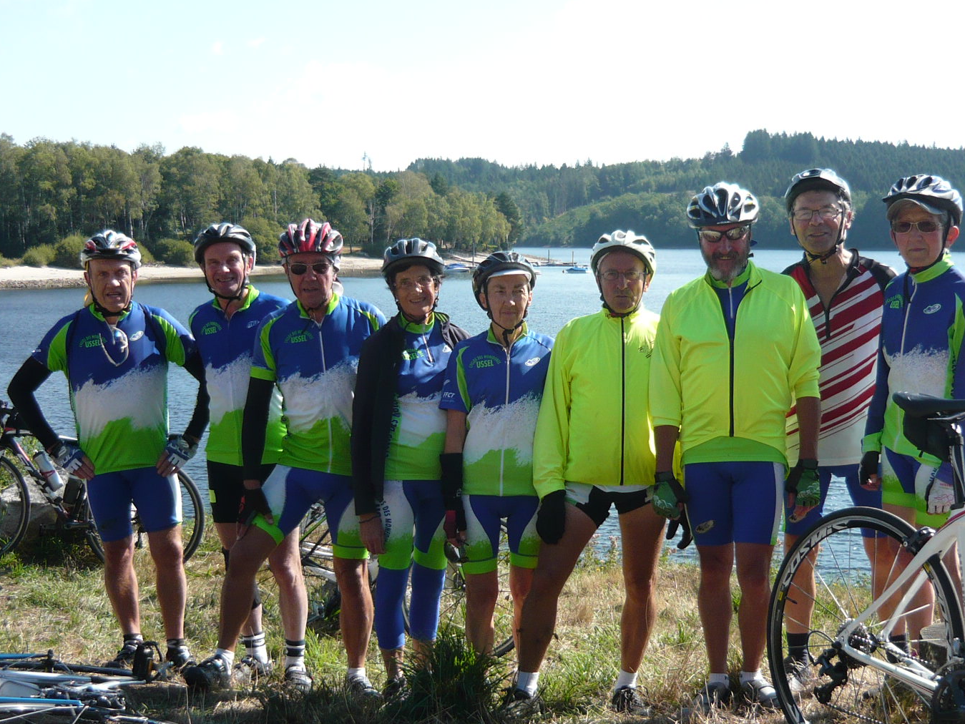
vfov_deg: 28.5
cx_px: 471
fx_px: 1422
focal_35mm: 51
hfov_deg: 37.5
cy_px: 416
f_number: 2.8
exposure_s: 1/800
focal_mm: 5.5
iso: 100
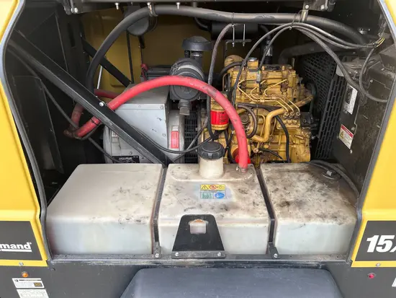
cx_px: 198
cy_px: 149
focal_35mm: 26
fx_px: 298
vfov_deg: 53.1
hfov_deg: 67.3
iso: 80
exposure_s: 1/121
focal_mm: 5.7
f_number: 1.5
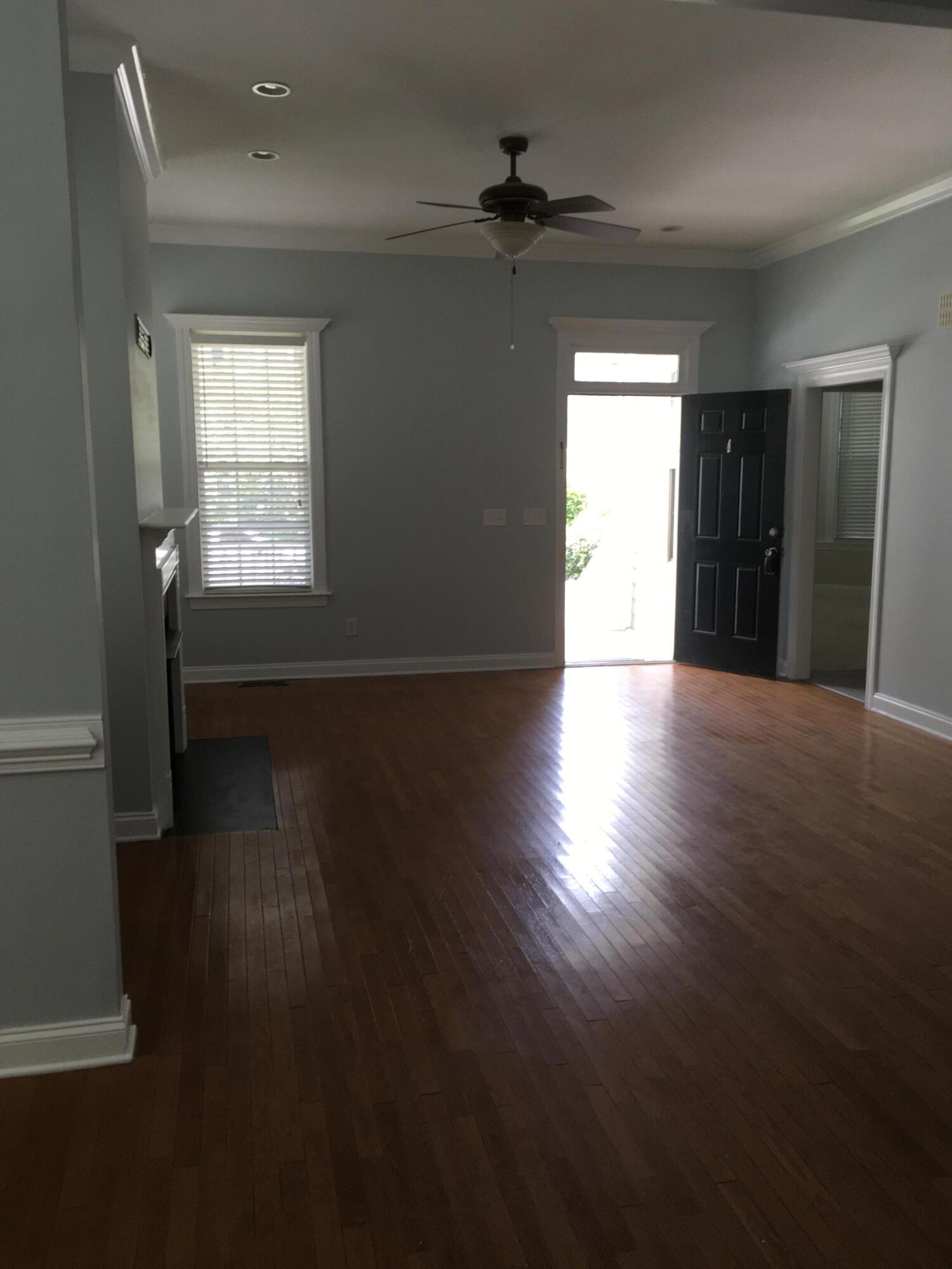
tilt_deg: -8.2
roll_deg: +0.0
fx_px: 1063
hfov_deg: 48.2
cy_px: 634
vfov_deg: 61.7
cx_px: 476
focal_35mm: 29
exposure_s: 1/60
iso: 32
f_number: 2.2
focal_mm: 4.15
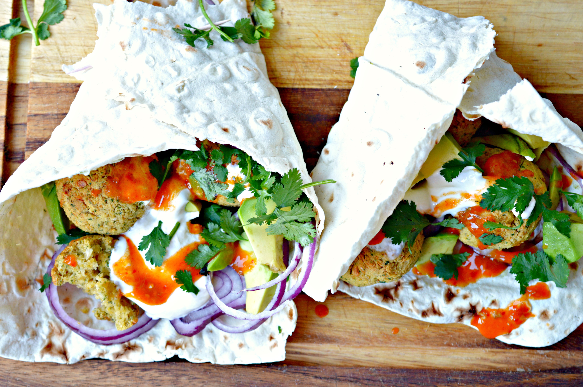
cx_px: 292
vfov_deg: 18.9
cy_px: 194
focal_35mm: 72
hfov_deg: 28.1
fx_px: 1165
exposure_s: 1/15
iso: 400
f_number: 5.6
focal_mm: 48
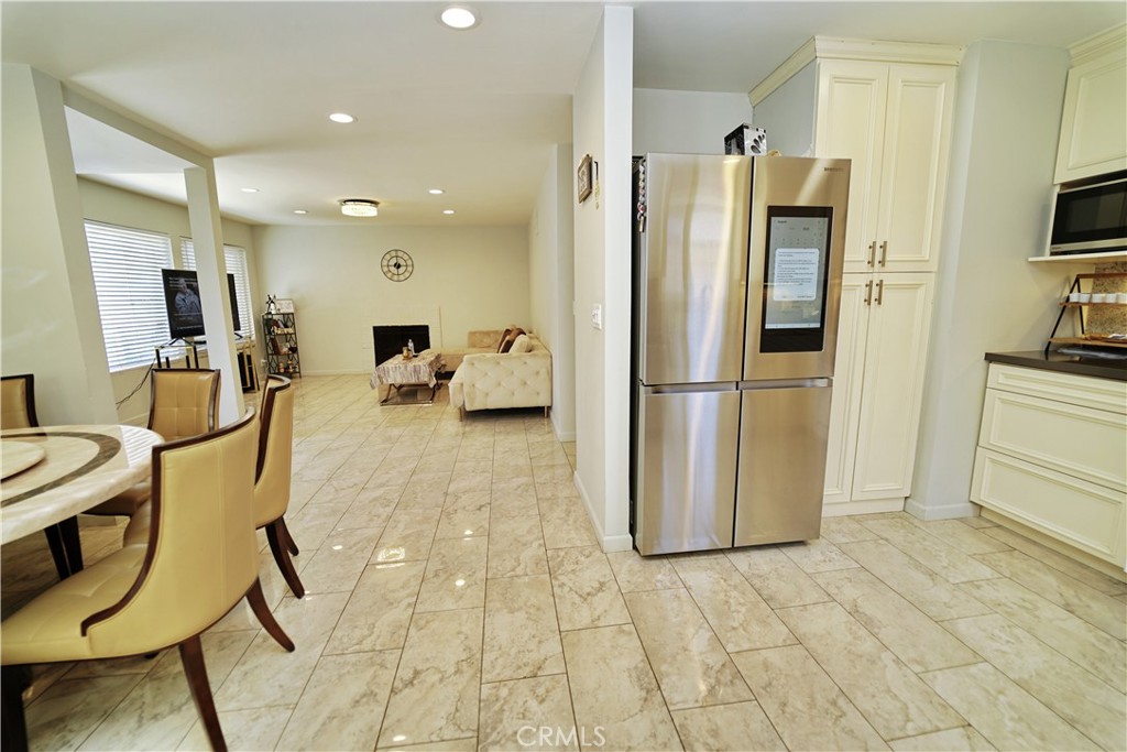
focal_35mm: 14
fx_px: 438
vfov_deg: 81.2
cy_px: 376
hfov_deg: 104.2
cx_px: 564
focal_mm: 14
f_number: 2.8
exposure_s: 1/100
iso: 125
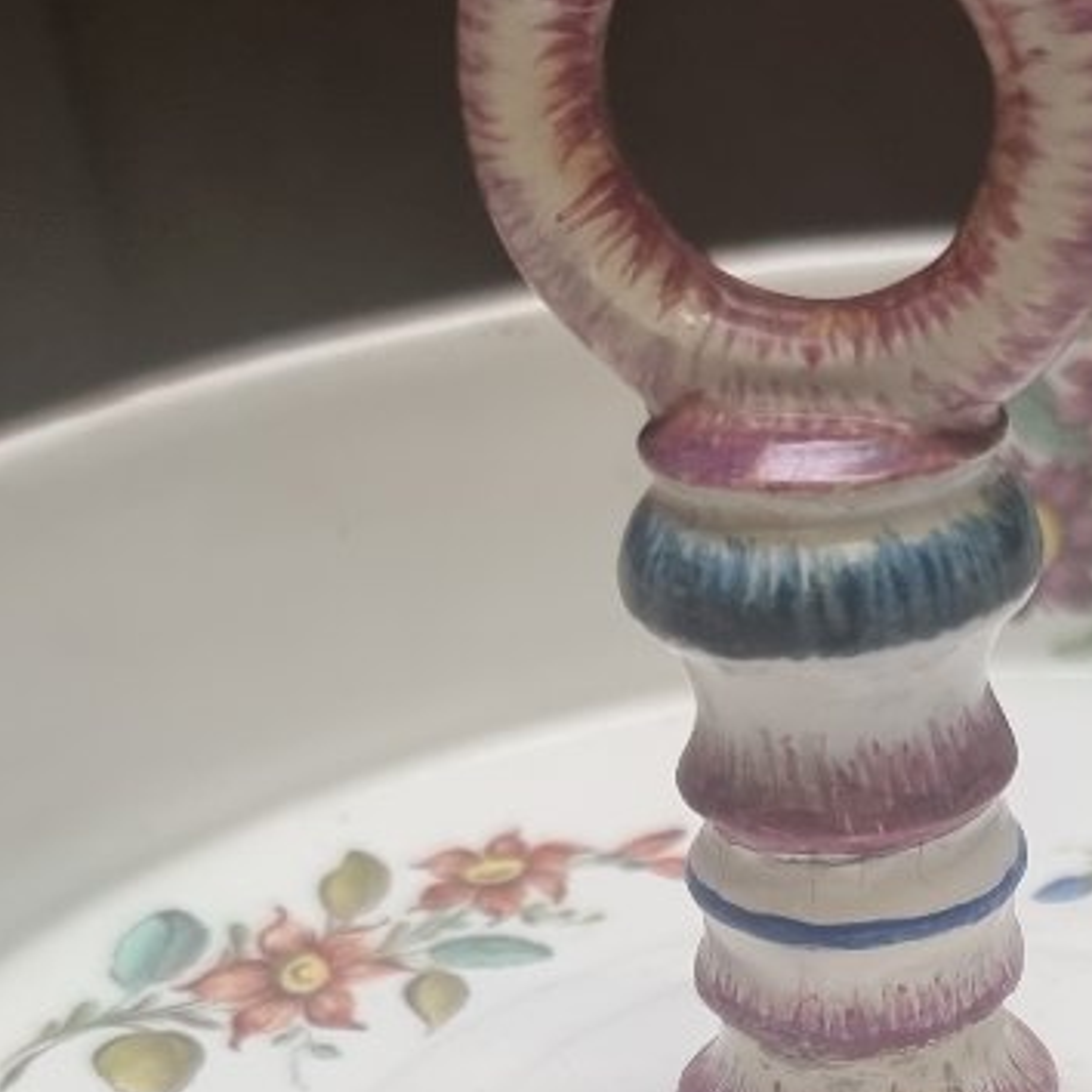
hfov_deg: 23.6
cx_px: 904
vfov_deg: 22.3
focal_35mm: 72
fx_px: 2570
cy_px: 1280
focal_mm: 6.7
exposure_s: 1/120
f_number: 1.8
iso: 160
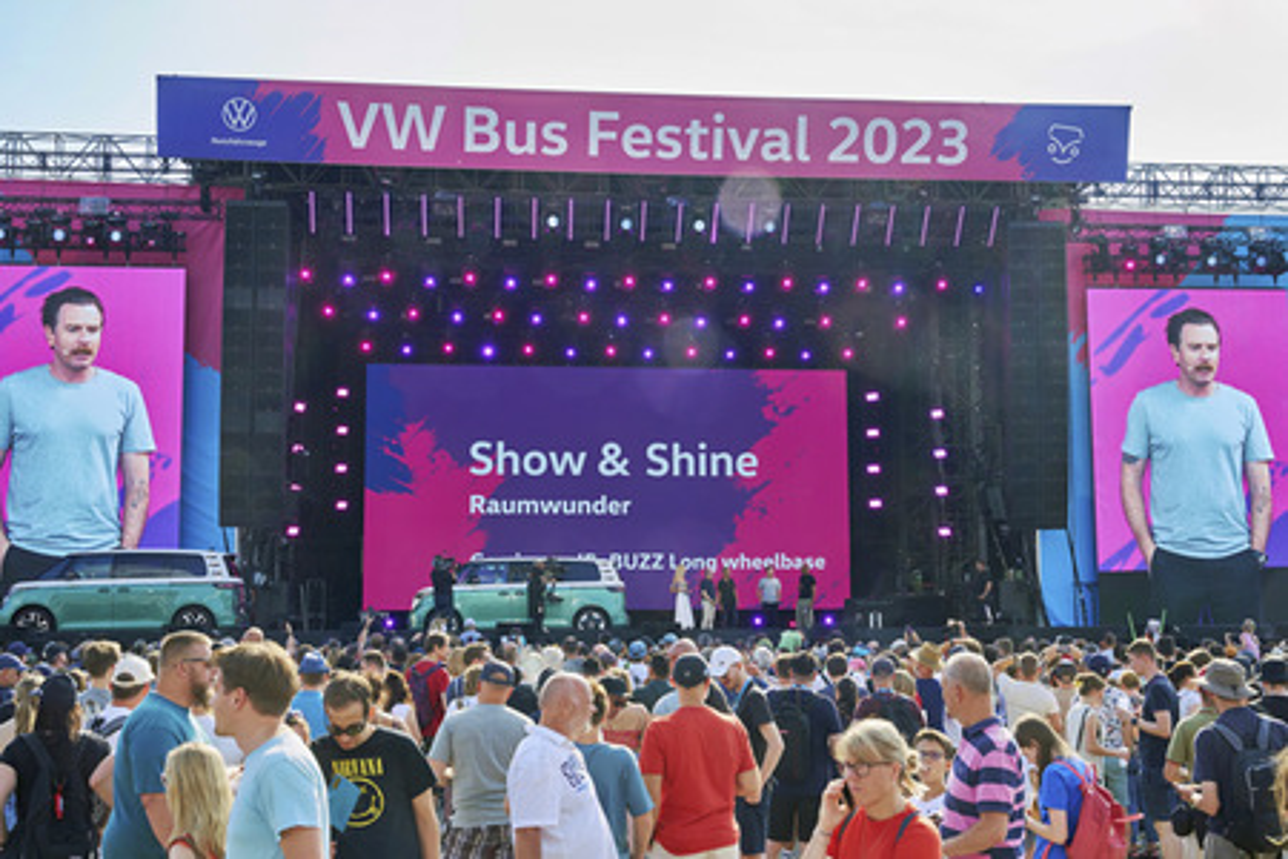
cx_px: 644
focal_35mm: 46
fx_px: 1646
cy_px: 430
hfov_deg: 42.7
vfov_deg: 29.2
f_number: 11
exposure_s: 1/500
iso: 1000
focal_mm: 46
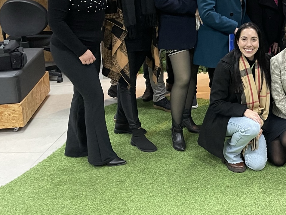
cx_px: 307
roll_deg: -0.9
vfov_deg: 25.5
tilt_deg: -13.5
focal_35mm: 56
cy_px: 31
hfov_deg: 31.0
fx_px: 463
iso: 400
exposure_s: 1/60
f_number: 1.6
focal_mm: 4.2
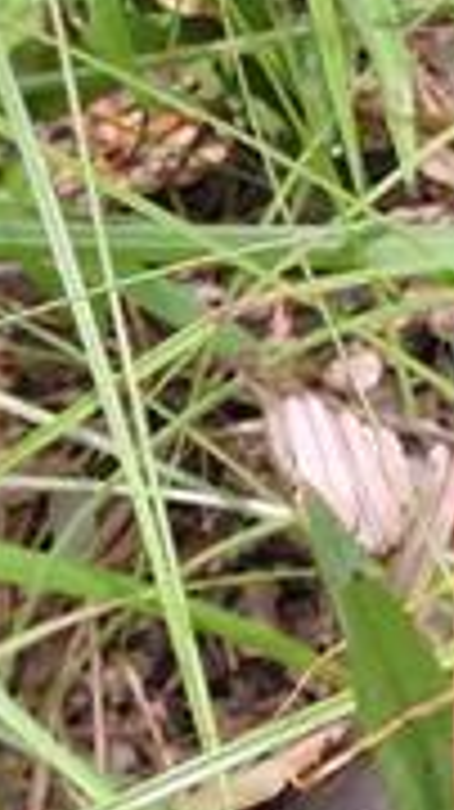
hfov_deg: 6.8
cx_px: 1173
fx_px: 3581
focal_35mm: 167
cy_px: -378
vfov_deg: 12.3
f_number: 3.8
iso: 100
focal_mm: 4.3
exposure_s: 1/160
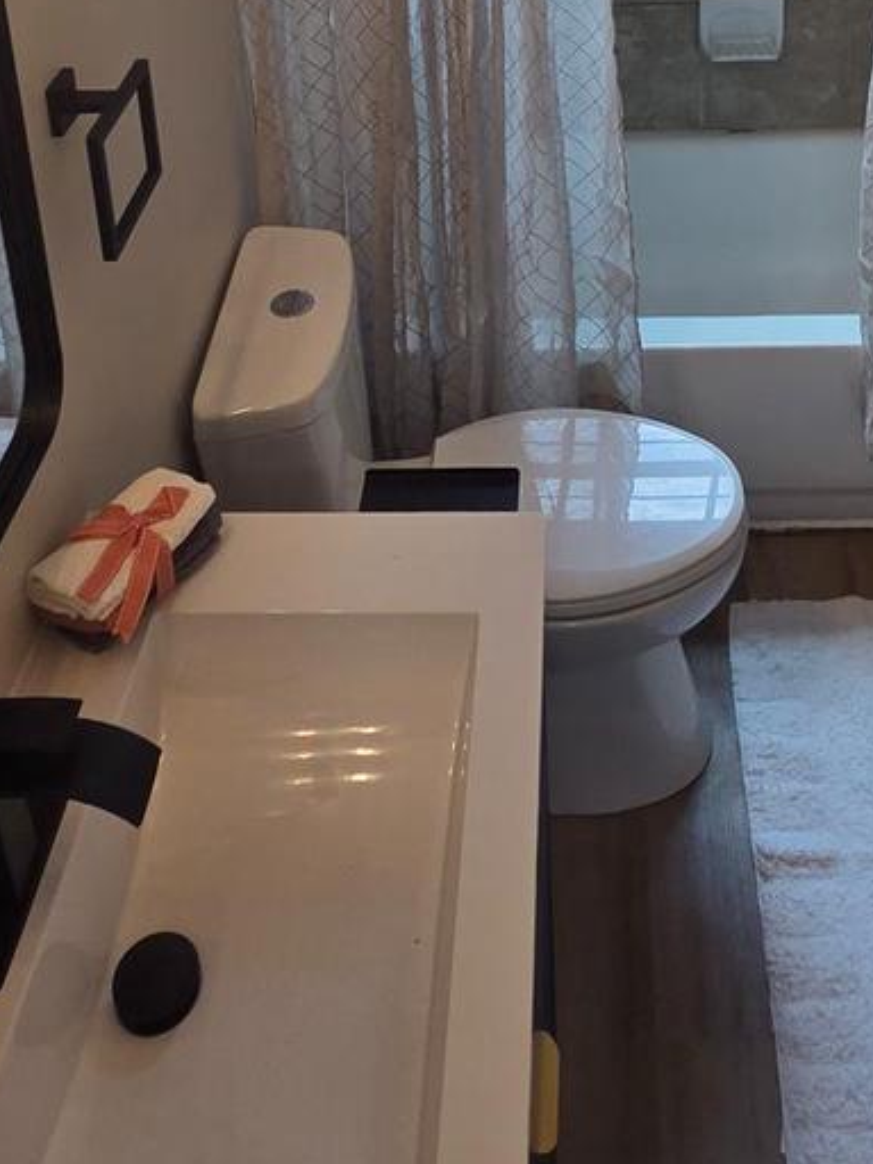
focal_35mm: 39
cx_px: 521
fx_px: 1311
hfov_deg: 36.7
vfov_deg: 38.8
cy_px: -139
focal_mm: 2.2
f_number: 2.2
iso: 50
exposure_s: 1/120
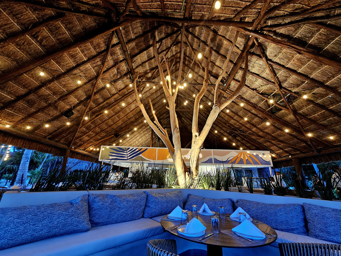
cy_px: 128
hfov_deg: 106.2
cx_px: 170
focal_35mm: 13
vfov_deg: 89.9
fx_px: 128
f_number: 2.2
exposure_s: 1/30
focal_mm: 2.2
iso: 640
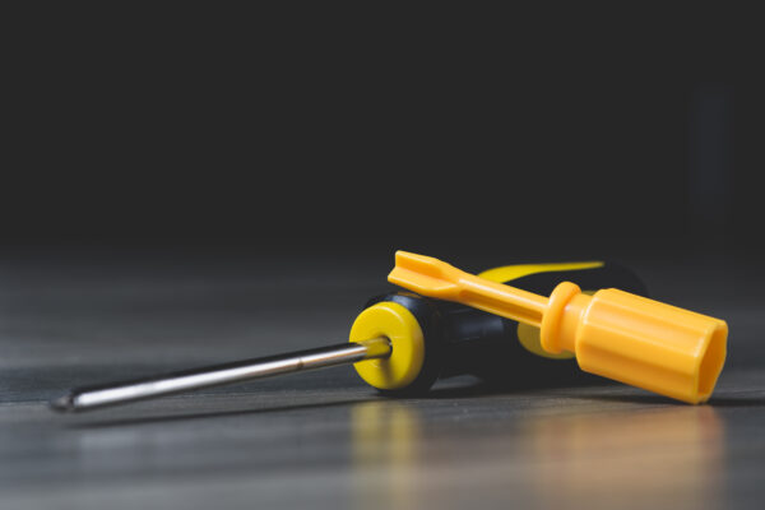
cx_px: 382
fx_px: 2231
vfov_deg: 13.0
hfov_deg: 19.5
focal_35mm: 105
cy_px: 255
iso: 160
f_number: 10
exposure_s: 1/160
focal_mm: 105
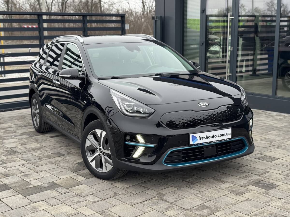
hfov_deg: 39.7
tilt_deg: -11.6
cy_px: 108
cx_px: 145
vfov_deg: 30.3
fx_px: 402
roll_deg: +1.0
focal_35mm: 48
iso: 64
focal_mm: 6.76
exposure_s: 1/394
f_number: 1.78
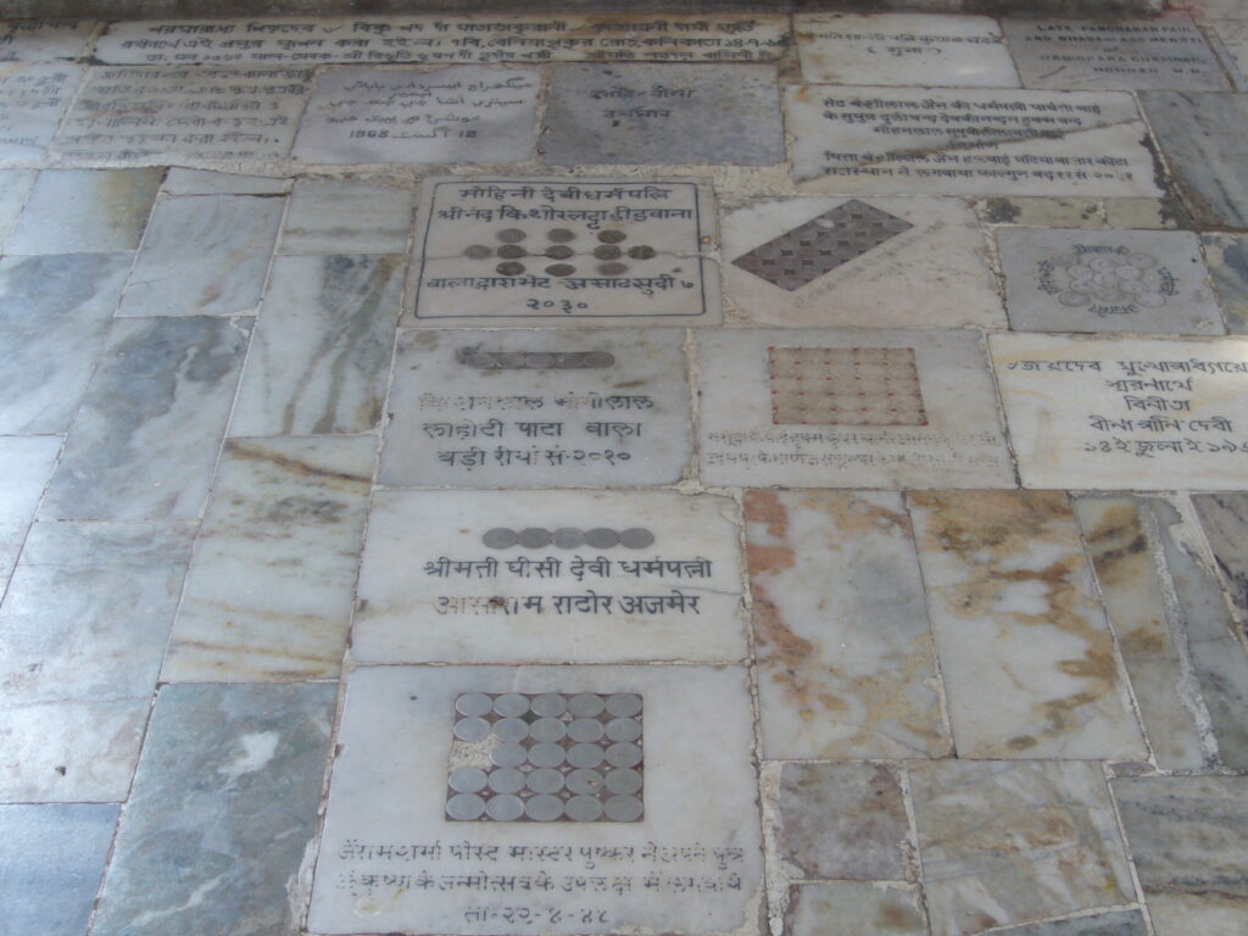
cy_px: 468
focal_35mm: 60
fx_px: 2163
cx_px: 624
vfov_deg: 24.4
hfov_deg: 32.2
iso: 100
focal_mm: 9.9
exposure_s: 1/30
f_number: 3.6
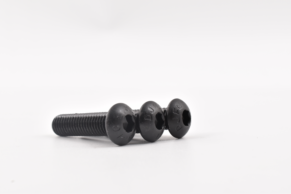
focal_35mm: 69
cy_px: 97
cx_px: 146
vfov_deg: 19.7
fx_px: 558
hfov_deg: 29.2
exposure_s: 1/100
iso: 720
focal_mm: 46
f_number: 16
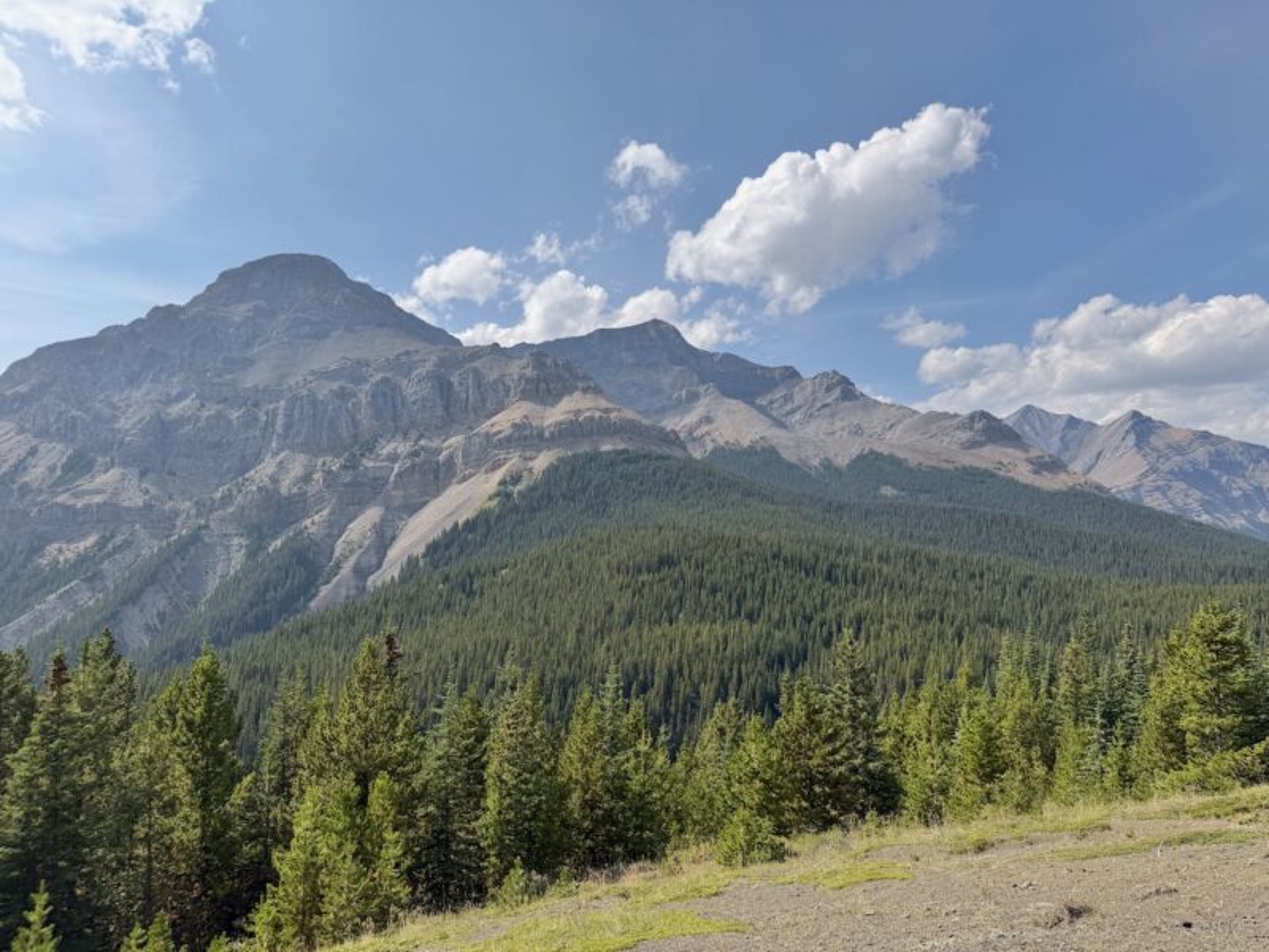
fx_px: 880
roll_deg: +1.3
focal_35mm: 24
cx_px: 634
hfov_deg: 71.6
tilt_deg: +4.6
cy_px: 476
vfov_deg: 56.8
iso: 80
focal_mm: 6.76
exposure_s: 1/6173
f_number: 1.78
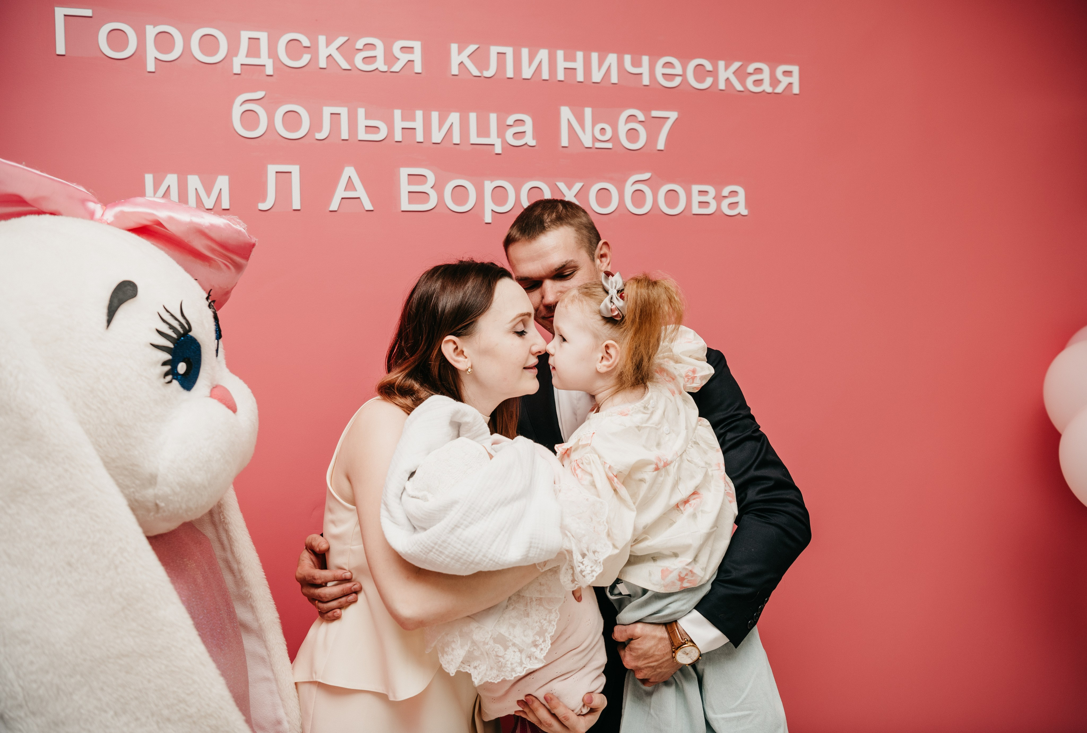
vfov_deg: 42.1
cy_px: 354
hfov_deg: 59.3
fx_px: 953
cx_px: 571
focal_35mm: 31
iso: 125
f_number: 4
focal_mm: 30
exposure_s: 1/160
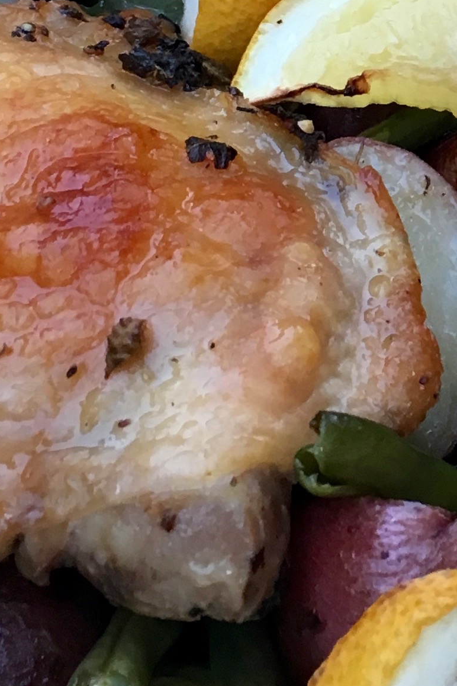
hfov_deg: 12.5
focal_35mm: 105
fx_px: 1999
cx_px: 642
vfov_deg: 19.0
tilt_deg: -56.2
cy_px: 26
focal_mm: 4.15
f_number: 2.2
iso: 32
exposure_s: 1/30
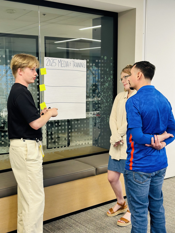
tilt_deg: -6.8
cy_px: 116
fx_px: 324
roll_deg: -0.8
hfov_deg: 30.3
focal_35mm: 48
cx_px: 88
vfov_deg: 39.7
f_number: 1.78
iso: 125
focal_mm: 6.86
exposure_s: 1/57
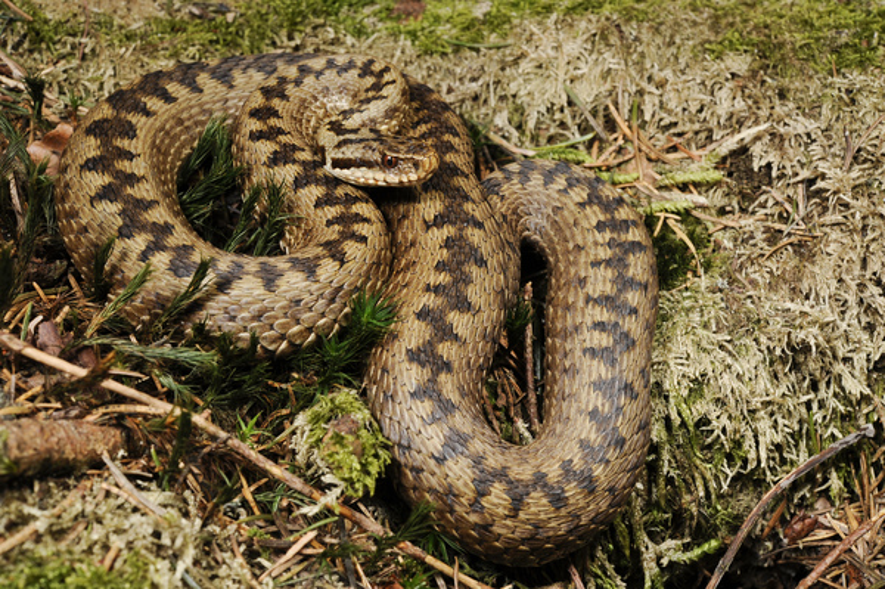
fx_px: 1474
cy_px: 294
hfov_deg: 33.4
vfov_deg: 22.6
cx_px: 442
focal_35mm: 60
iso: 200
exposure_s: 1/40
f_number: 18
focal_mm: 60
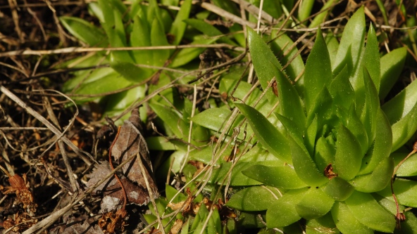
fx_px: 1998
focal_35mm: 181
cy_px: 72
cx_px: 237
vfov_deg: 6.7
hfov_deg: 11.9
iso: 100
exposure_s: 1/200
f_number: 10
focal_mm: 85
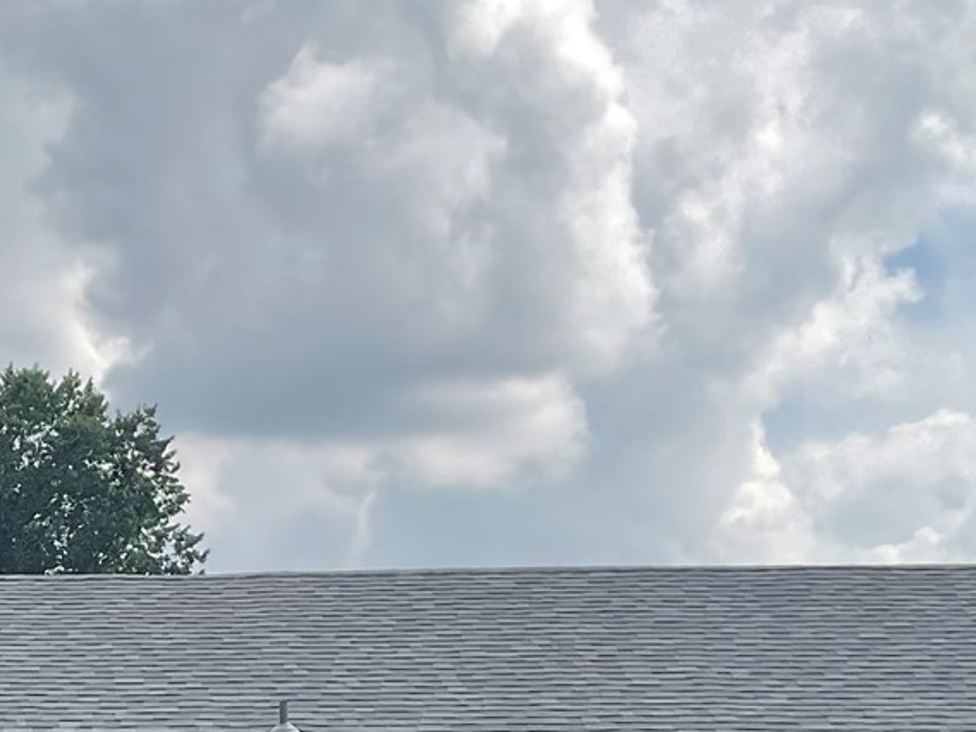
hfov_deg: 19.4
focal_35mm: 98
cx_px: -27
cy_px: 1010
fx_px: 2763
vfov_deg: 14.3
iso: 16
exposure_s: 1/2058
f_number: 1.8
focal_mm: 3
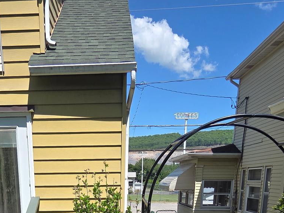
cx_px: 100
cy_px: 259
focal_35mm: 35
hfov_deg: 51.8
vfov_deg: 33.0
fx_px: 287
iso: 64
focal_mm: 2.2
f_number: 2.2
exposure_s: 1/2000
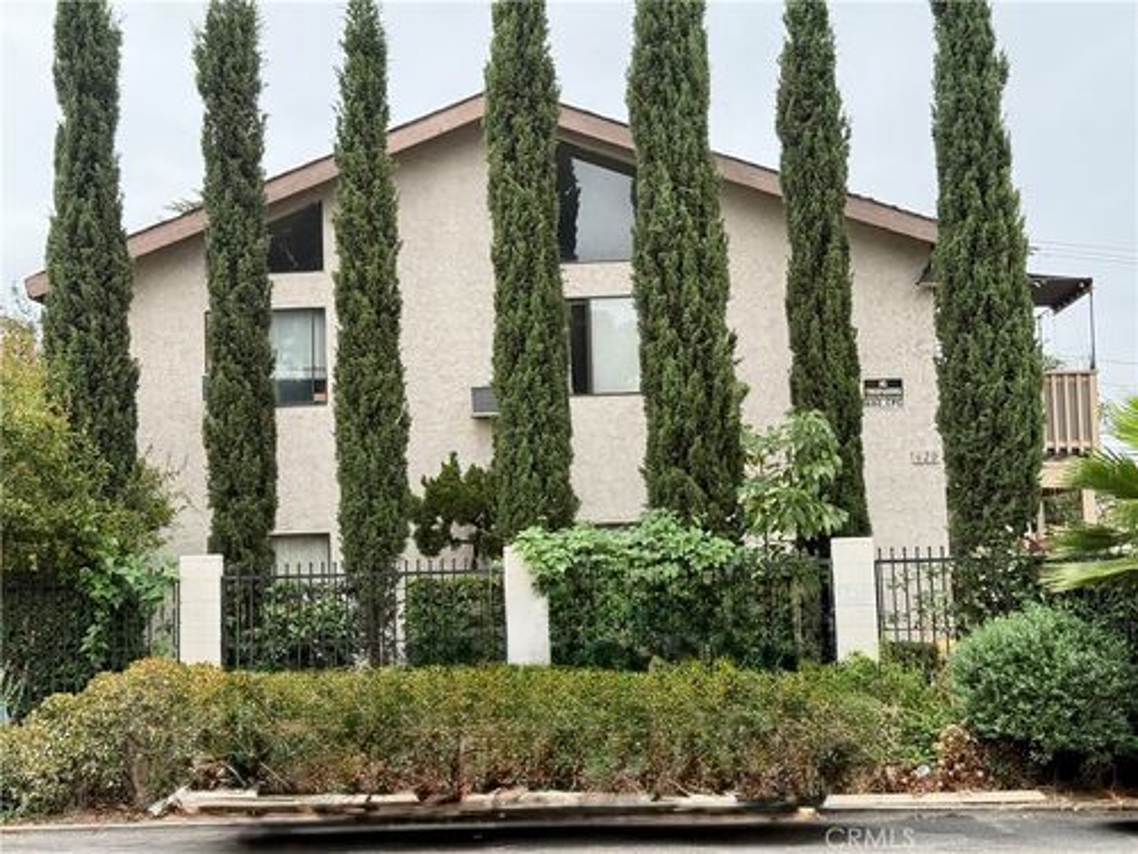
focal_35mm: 48
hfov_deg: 39.7
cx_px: 569
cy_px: 427
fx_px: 1578
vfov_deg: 30.3
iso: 80
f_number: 1.78
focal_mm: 6.76
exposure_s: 1/1167
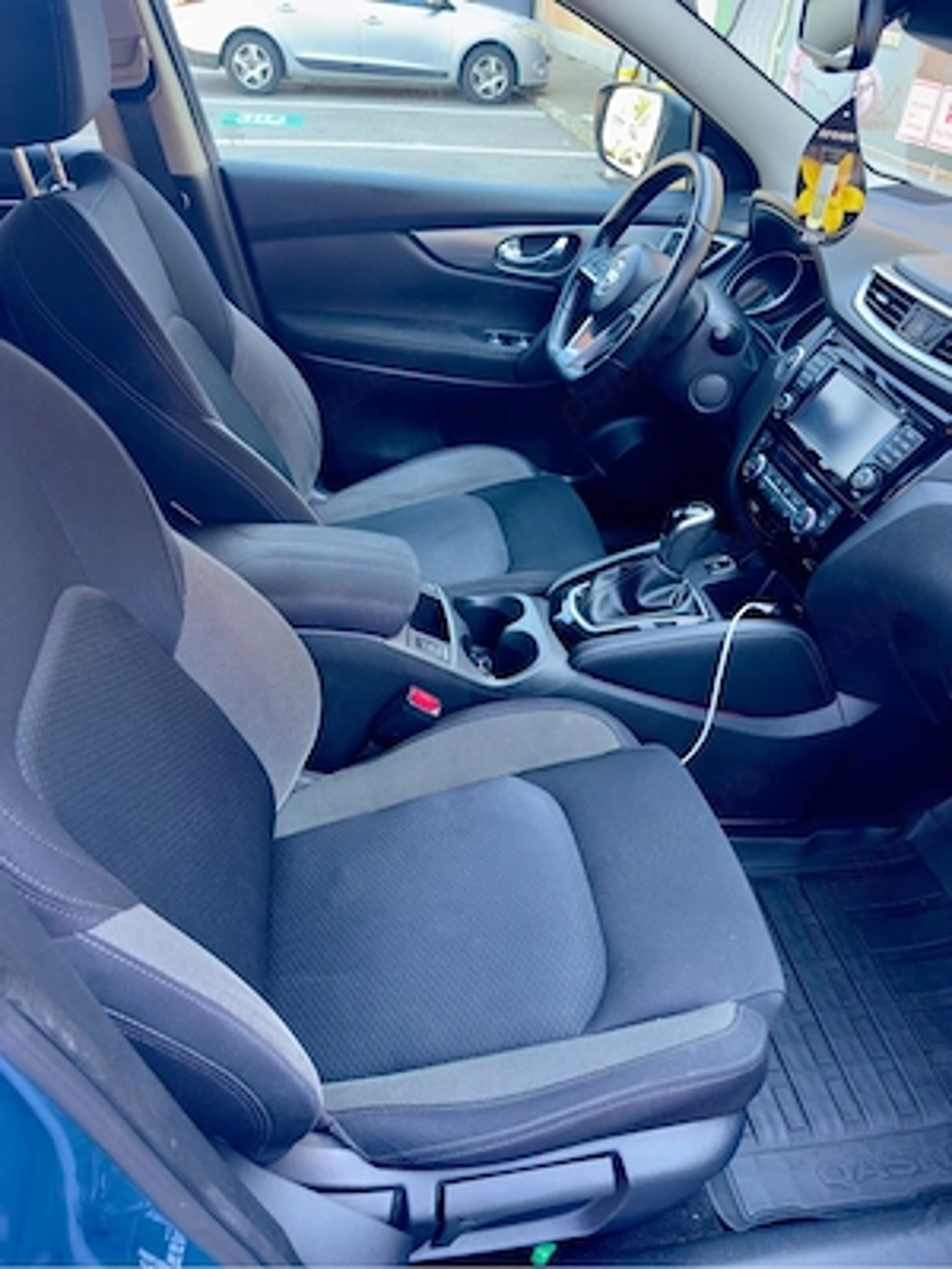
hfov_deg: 56.8
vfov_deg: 71.6
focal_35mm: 24
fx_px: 880
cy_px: 634
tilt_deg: -36.9
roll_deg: -5.4
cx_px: 476
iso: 125
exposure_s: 1/64
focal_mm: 6.76
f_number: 1.78
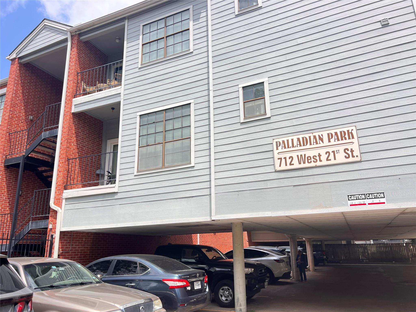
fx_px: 312
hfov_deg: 67.3
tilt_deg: +15.3
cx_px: 208
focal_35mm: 26
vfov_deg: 53.1
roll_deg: +1.0
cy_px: 156
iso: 50
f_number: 1.5
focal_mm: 5.7
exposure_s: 1/2165
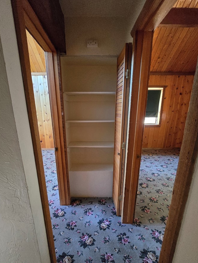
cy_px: 147
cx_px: 96
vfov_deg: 97.7
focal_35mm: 15
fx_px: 114
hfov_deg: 81.8
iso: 1600
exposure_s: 1/60.2
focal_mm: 2.2
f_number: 2.2
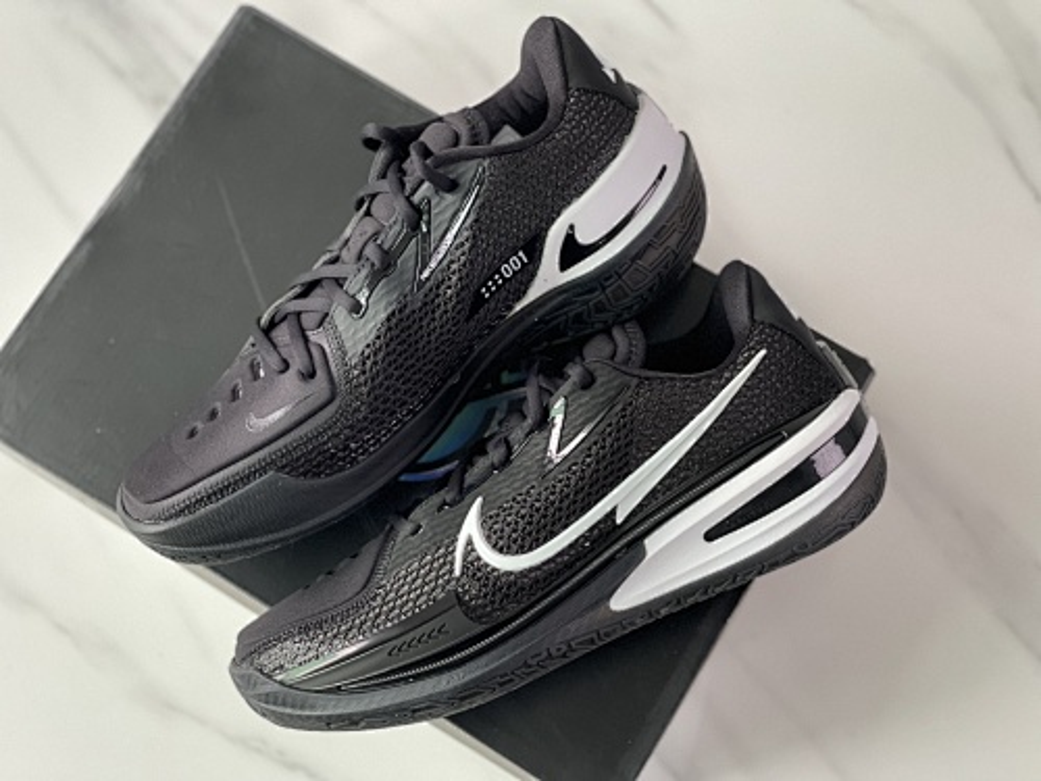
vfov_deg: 22.9
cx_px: 520
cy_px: 390
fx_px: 1925
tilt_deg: -77.0
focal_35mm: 64
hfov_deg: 30.3
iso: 250
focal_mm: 7.5
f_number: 2.2
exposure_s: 1/112
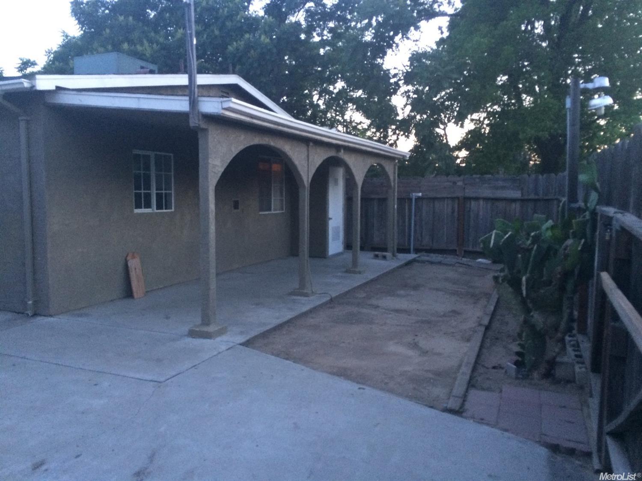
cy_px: 240
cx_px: 321
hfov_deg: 61.7
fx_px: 538
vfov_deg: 48.2
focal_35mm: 29
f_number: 2.2
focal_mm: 4.15
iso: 250
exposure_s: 1/17
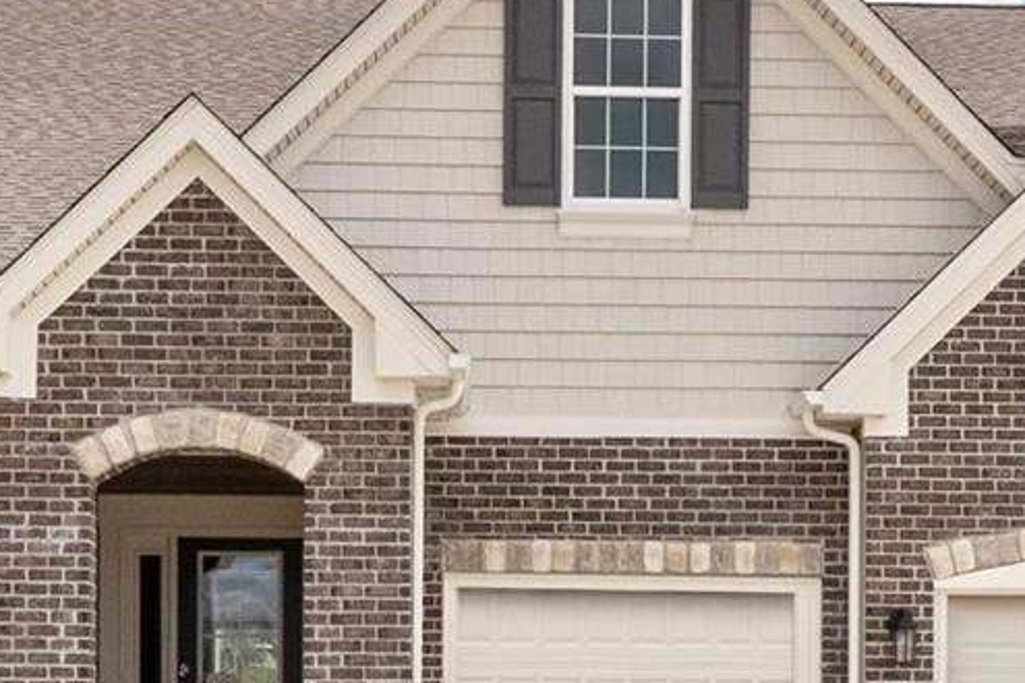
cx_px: 551
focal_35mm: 97
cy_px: 594
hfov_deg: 21.0
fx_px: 2762
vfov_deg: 14.0
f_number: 10
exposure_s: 1/800
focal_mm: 15
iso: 400
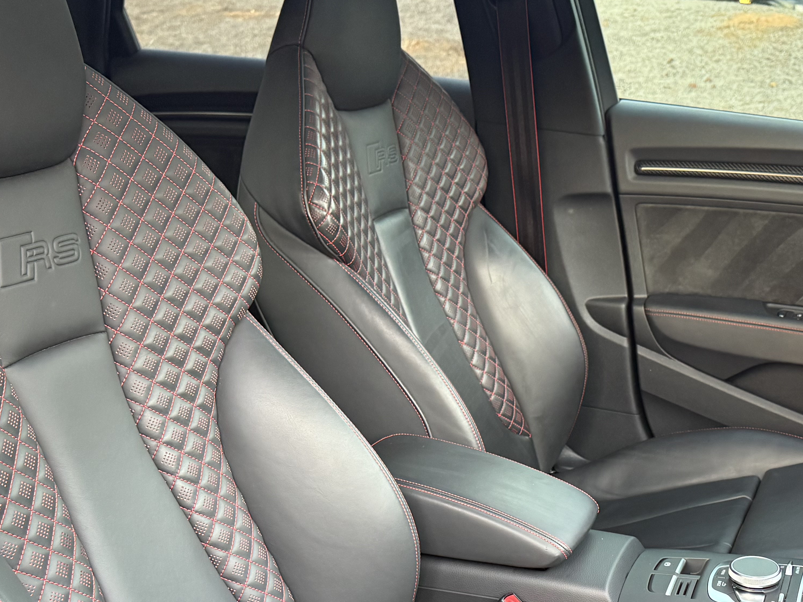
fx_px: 1067
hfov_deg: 41.0
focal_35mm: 46
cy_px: 502
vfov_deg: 30.6
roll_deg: -3.1
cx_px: 489
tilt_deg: -25.4
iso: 320
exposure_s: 1/60
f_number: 1.78
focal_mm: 6.76
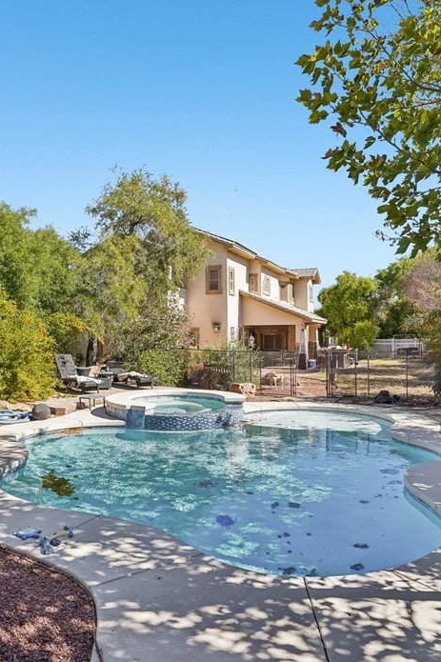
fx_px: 460
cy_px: 321
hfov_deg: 51.0
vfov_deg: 71.5
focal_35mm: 25
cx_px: 179
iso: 100
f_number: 8
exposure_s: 1/200
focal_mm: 16
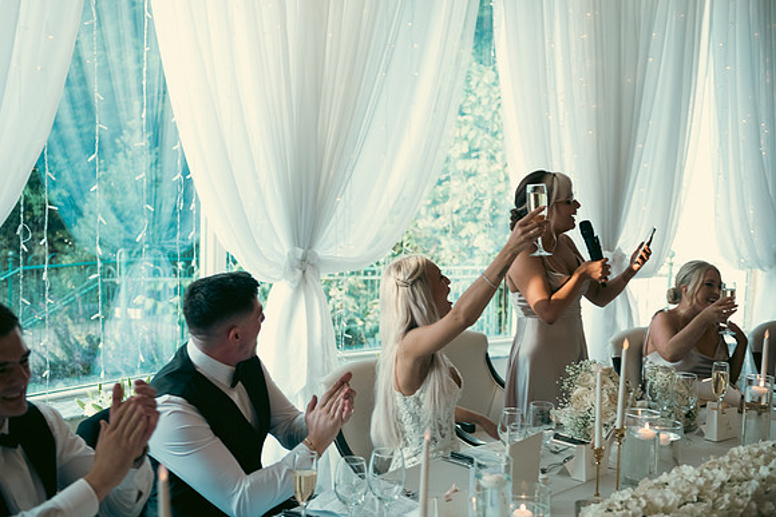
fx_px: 1035
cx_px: 388
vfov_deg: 28.1
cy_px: 258
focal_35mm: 48
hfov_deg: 41.1
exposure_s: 1/160
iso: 400
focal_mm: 48
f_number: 3.5
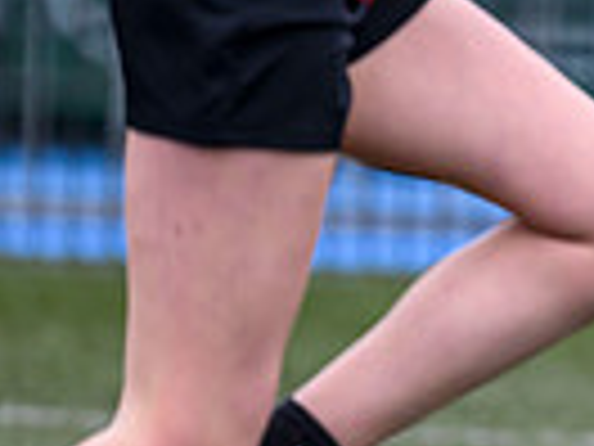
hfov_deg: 0.9
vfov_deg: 0.7
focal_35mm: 2208
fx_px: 37889
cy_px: -58
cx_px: 1554
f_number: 3.2
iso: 500
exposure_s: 1/1600
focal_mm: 400
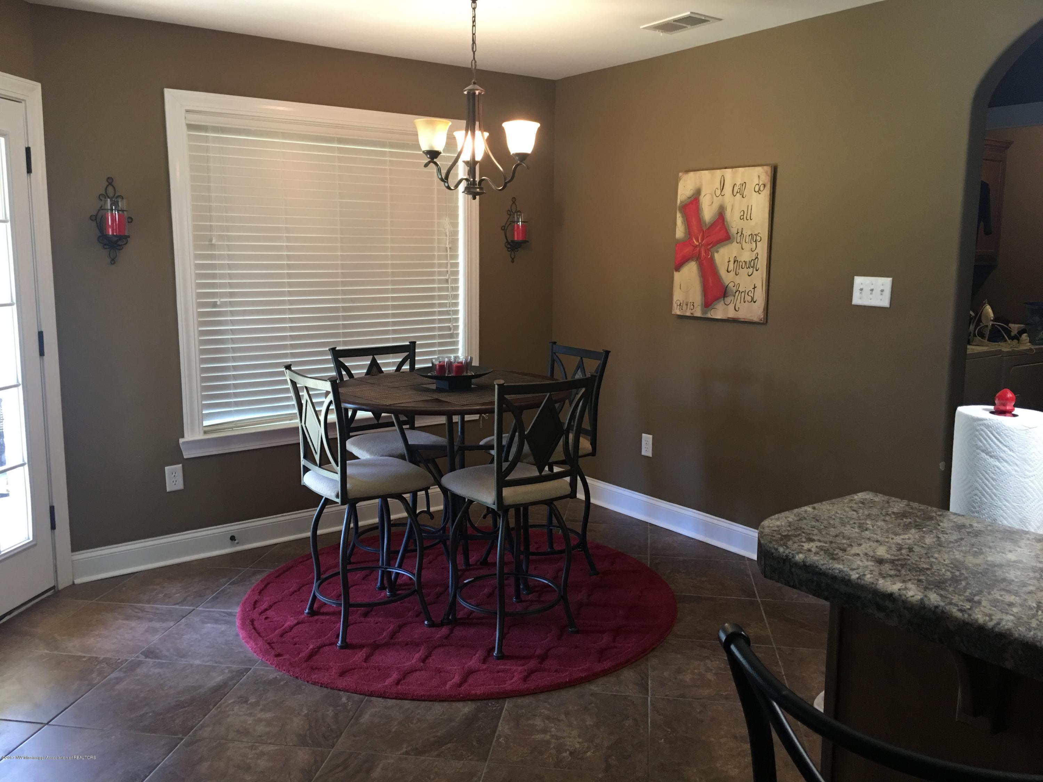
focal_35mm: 29
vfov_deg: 48.2
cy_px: 391
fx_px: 874
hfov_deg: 61.7
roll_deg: -0.9
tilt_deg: -7.6
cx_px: 522
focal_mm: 4.15
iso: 64
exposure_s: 1/15
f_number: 2.2
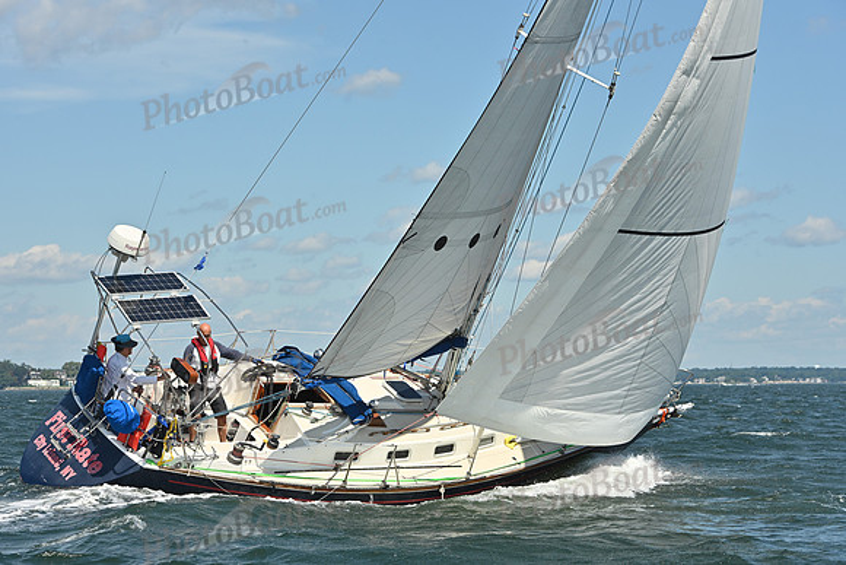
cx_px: 423
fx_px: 2397
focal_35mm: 102
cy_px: 282
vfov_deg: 13.4
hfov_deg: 20.0
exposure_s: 1/1250
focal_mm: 102
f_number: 8
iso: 250
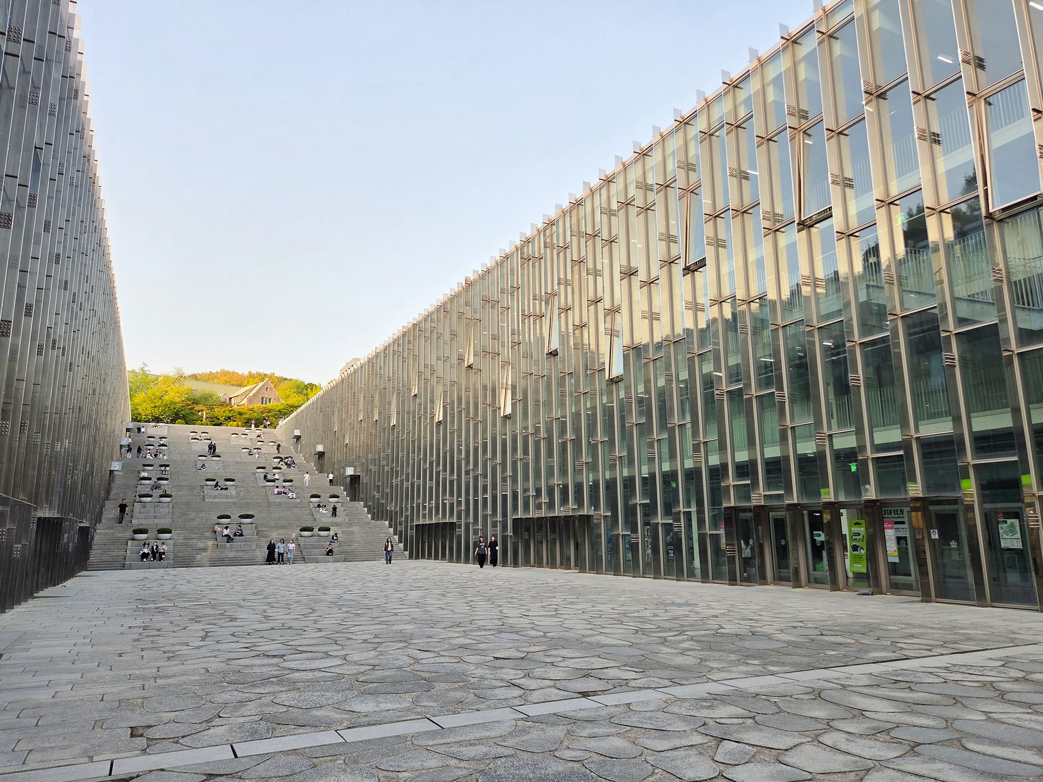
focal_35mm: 23
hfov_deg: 73.9
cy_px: 391
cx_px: 522
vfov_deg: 58.9
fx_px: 693
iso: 80
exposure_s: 1/880
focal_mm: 5.4
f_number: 1.8
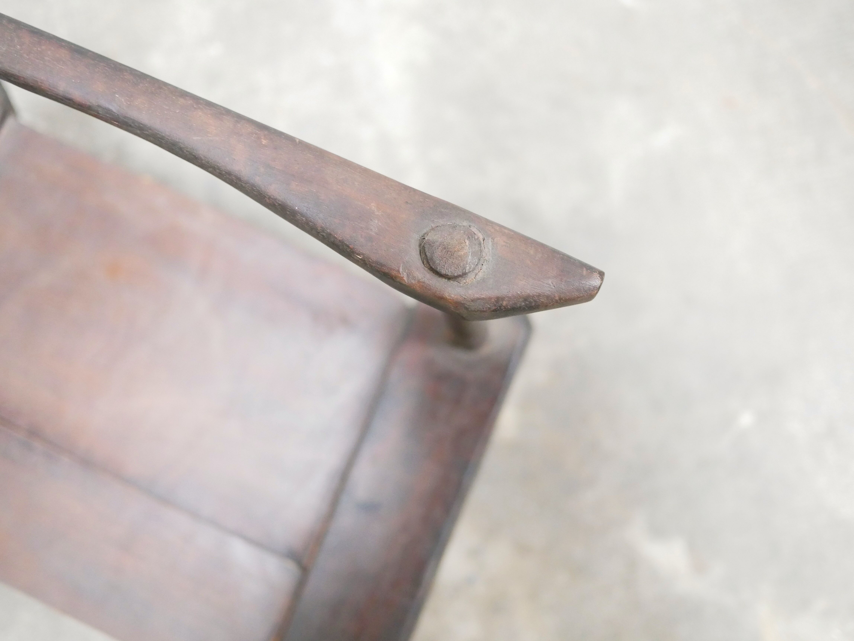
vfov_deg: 36.0
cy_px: 320
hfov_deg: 46.8
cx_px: 427
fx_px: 987
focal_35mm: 40
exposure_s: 1/40
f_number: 1.7
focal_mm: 20
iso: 3200
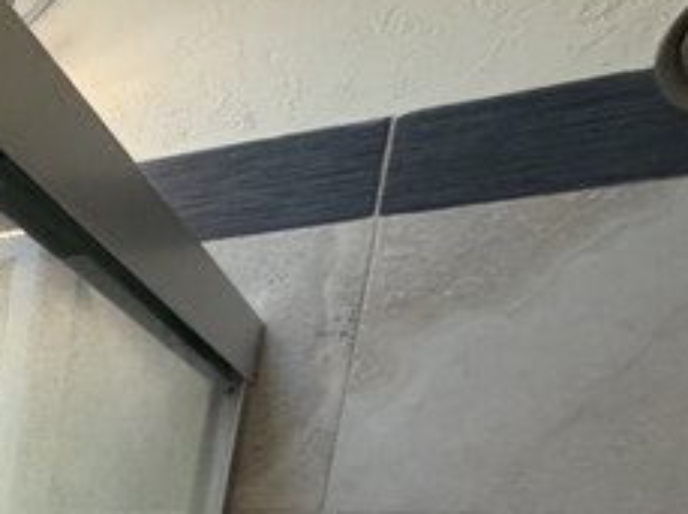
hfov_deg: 29.3
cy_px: 766
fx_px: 972
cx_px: -261
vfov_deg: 23.7
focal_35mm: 49
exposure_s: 1/120
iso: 320
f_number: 2.2
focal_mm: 2.22
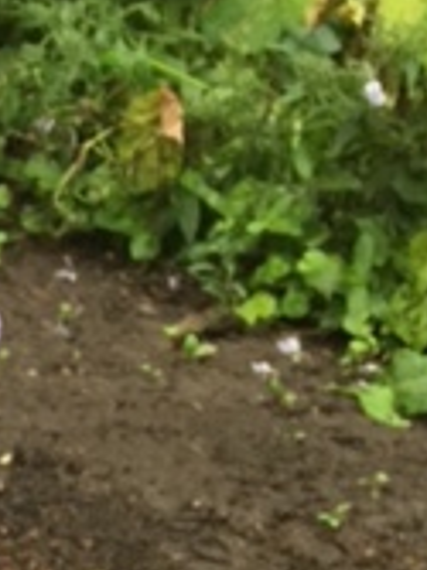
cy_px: 809
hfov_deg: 12.4
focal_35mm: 111
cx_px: -301
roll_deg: -7.6
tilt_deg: -31.4
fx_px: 1828
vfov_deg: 16.4
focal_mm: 4.15
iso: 50
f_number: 2.2
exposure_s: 1/30
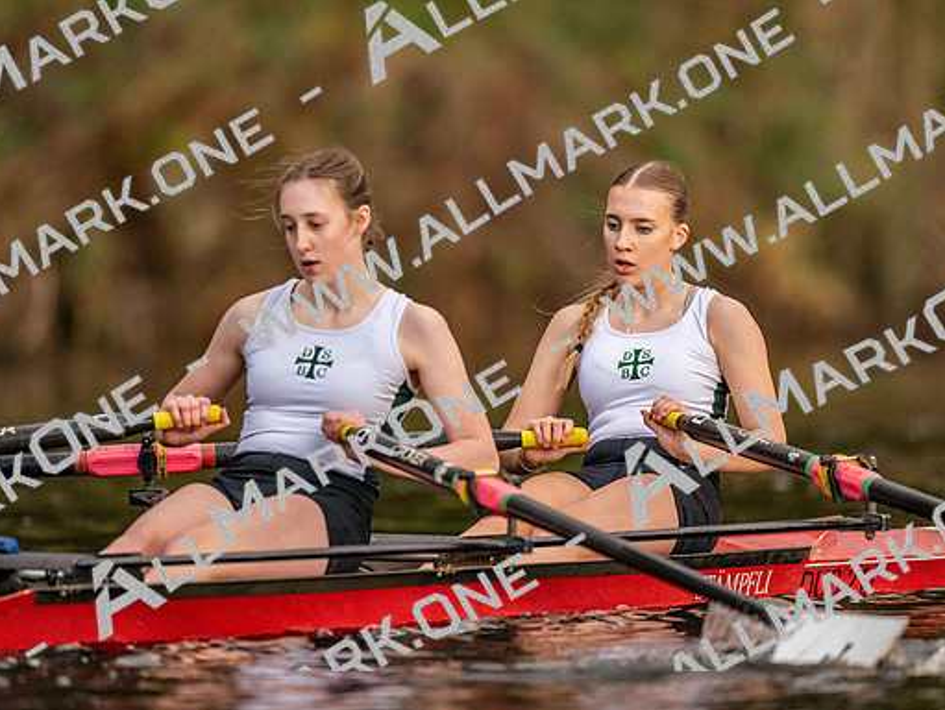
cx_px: 466
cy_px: 355
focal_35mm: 654
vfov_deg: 2.3
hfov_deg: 3.0
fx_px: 17866
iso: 5000
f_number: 4
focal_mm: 600
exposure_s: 1/2500
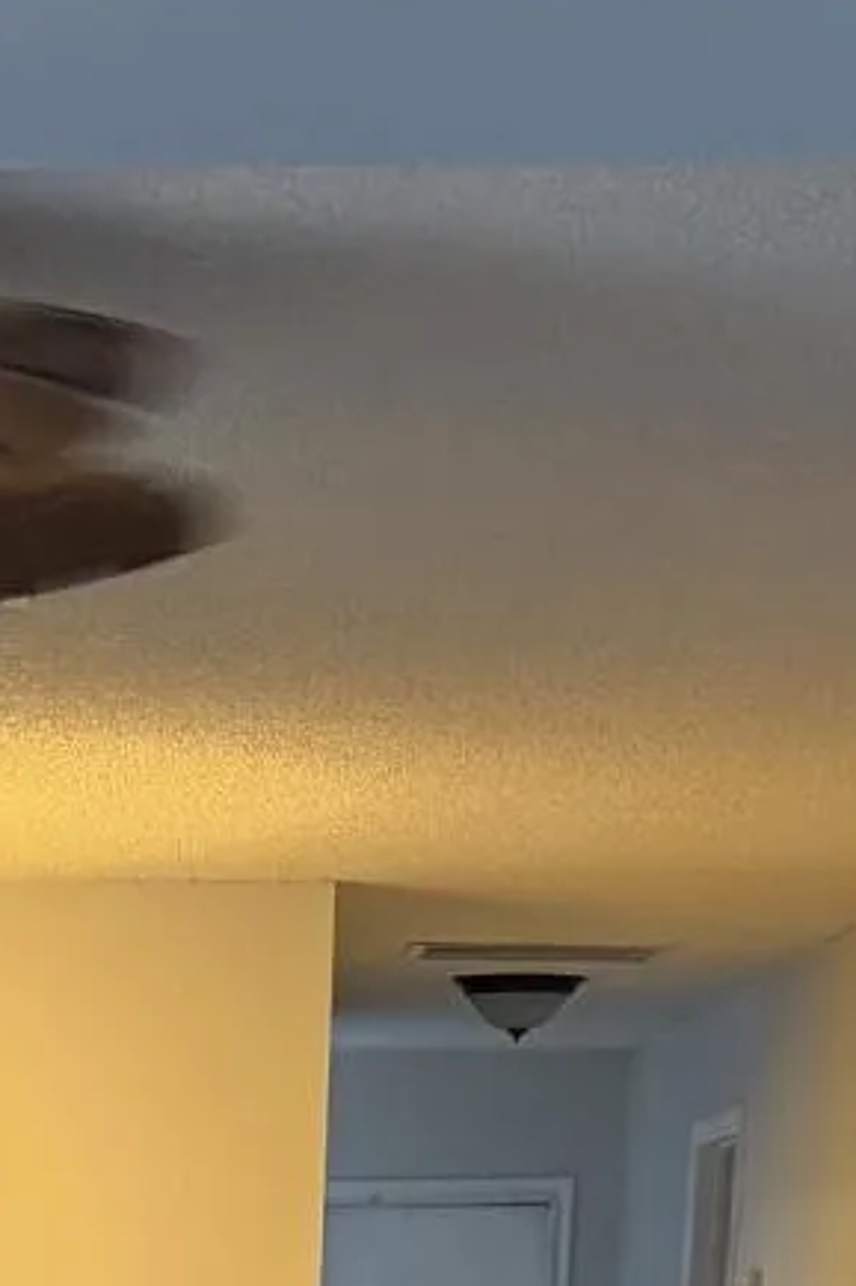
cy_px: 2427
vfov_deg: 15.1
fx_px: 4105
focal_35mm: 115
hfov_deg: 11.7
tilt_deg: -14.0
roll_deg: +0.7
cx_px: -151
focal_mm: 6.76
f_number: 1.78
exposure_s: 1/60
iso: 320
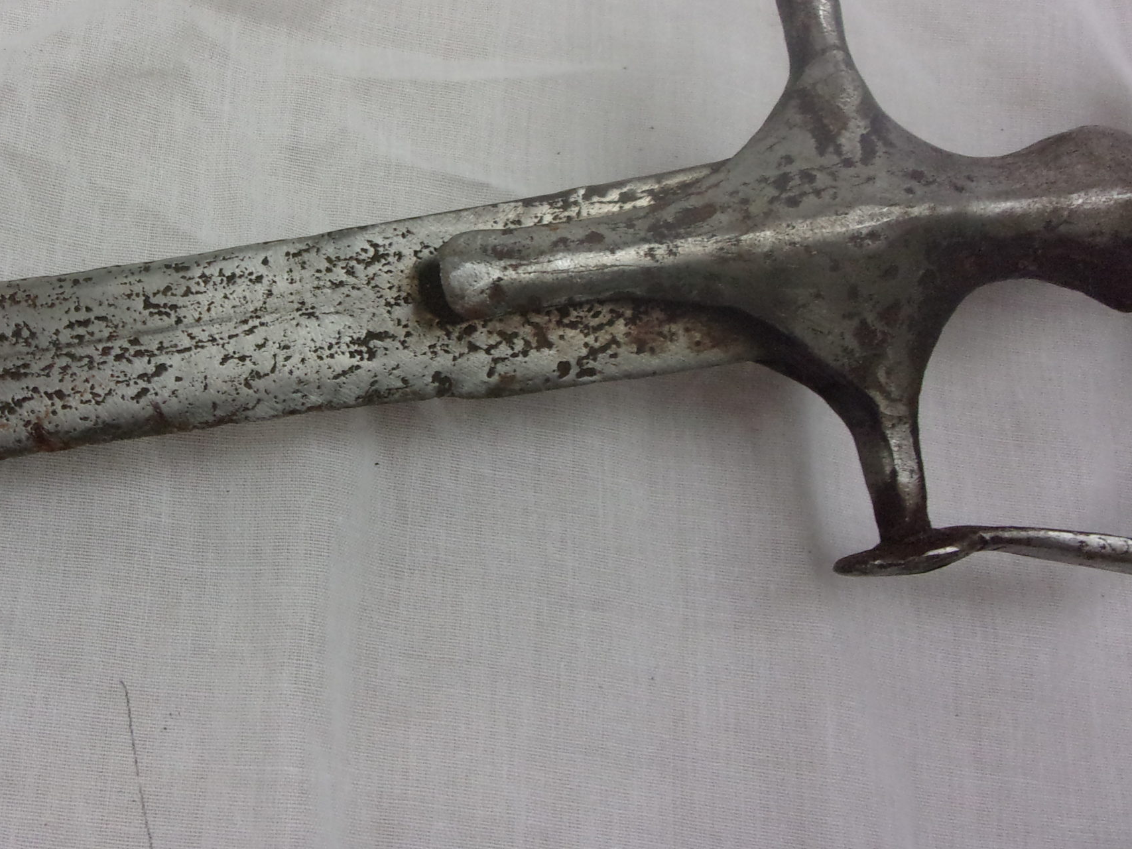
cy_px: 302
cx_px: 304
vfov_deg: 34.1
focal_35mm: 42
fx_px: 1373
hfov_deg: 43.6
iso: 268
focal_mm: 5.1
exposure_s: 1/125
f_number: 3.9
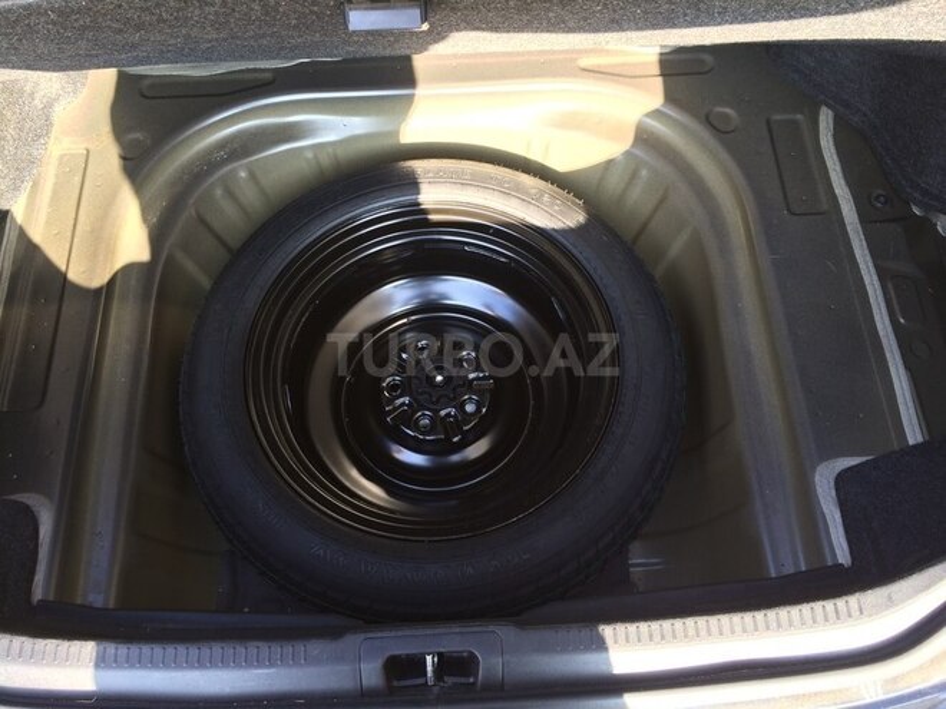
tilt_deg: -65.4
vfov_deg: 48.2
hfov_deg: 61.7
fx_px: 793
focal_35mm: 29
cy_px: 354
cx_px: 473
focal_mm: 4.15
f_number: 2.2
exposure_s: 1/50
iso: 32
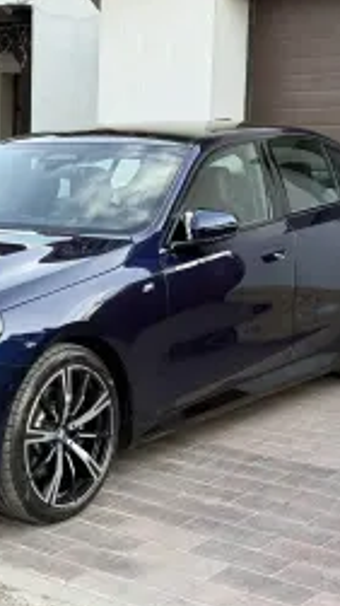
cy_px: 311
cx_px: 31
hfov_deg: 15.9
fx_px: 1203
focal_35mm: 75
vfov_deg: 28.2
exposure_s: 1/455
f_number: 1.78
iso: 80
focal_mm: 6.76
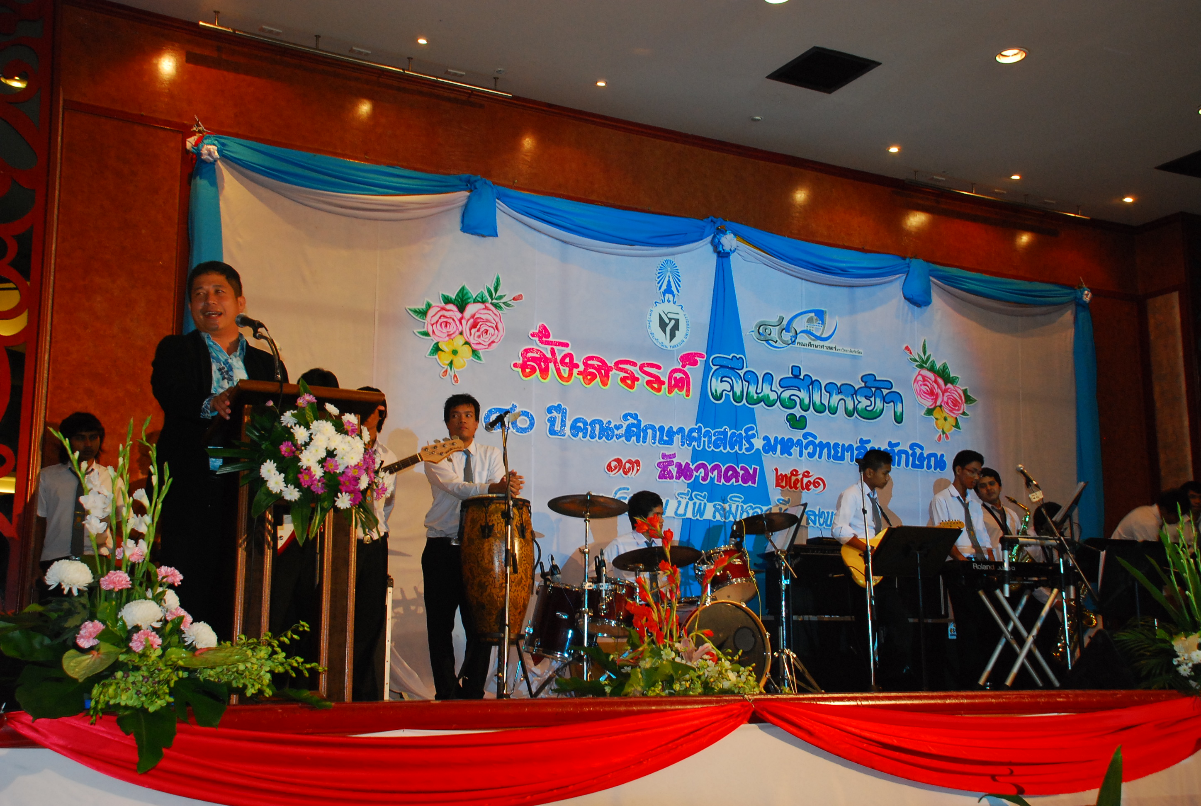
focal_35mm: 39
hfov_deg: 49.5
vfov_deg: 34.4
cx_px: 600
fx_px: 1304
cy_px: 403
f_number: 5.6
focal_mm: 26
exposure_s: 1/20
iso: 640
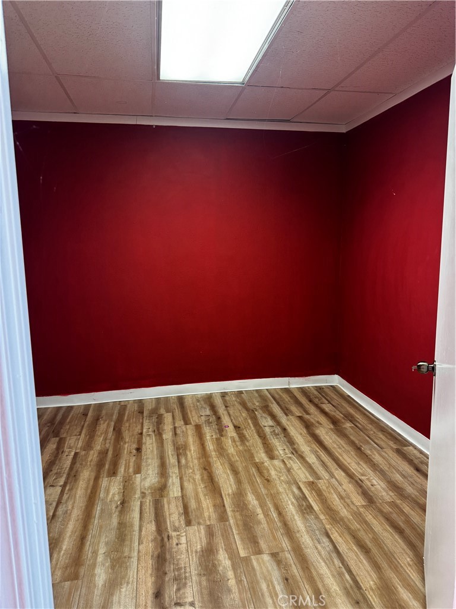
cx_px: 228
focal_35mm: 24
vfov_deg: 71.6
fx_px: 422
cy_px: 304
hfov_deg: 56.8
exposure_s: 1/60
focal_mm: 6.76
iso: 400
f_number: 1.78
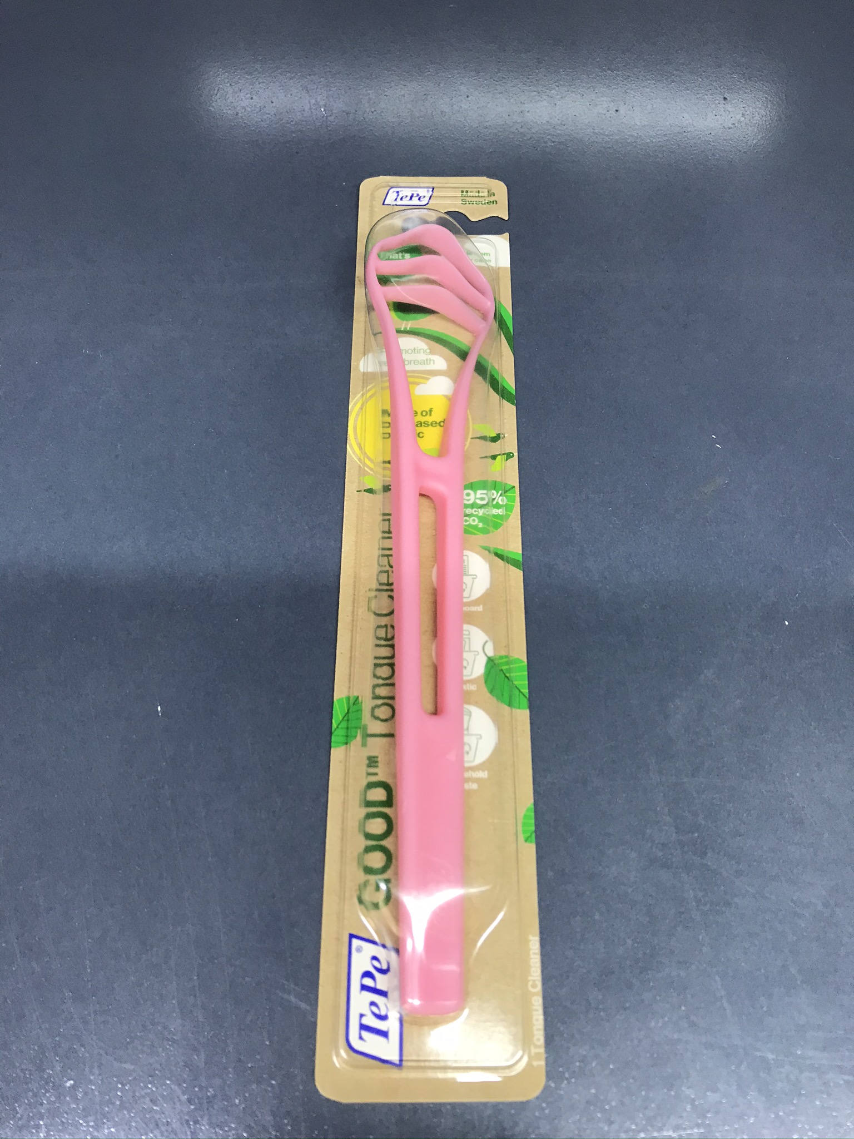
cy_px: 570
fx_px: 921
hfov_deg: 49.7
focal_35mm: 28
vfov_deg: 63.4
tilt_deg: -62.3
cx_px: 427
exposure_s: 1/33
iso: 32
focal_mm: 3.99
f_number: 1.8
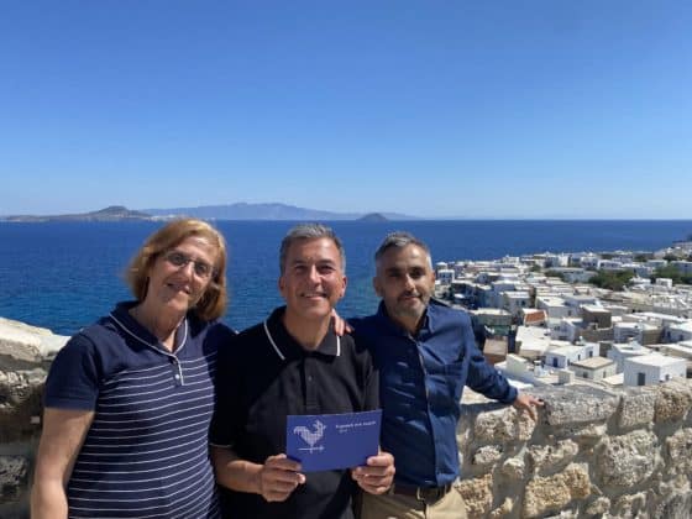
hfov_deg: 67.3
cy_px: 260
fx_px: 520
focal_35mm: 26
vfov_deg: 53.1
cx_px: 346
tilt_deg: -4.1
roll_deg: +0.8
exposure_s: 1/2571
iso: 32
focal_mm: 4.25
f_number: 1.8
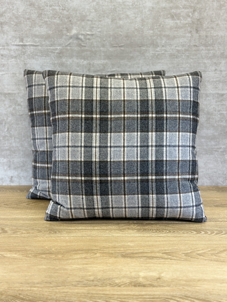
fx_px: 420
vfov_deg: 39.7
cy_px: 151
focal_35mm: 48
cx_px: 114
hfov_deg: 30.3
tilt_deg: -13.1
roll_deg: -0.8
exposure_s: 1/120
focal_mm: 6.86
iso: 100
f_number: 1.78
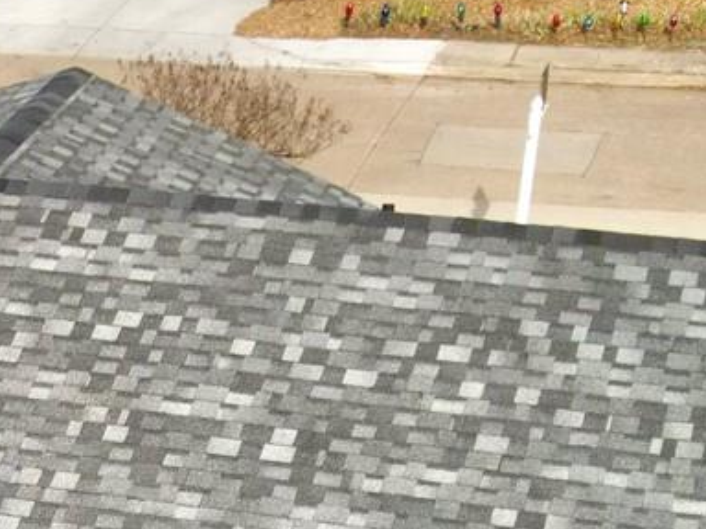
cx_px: -285
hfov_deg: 14.6
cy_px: 1148
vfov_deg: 10.4
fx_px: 2611
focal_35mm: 128
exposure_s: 1/200
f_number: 2.8
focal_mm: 4.5
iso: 100
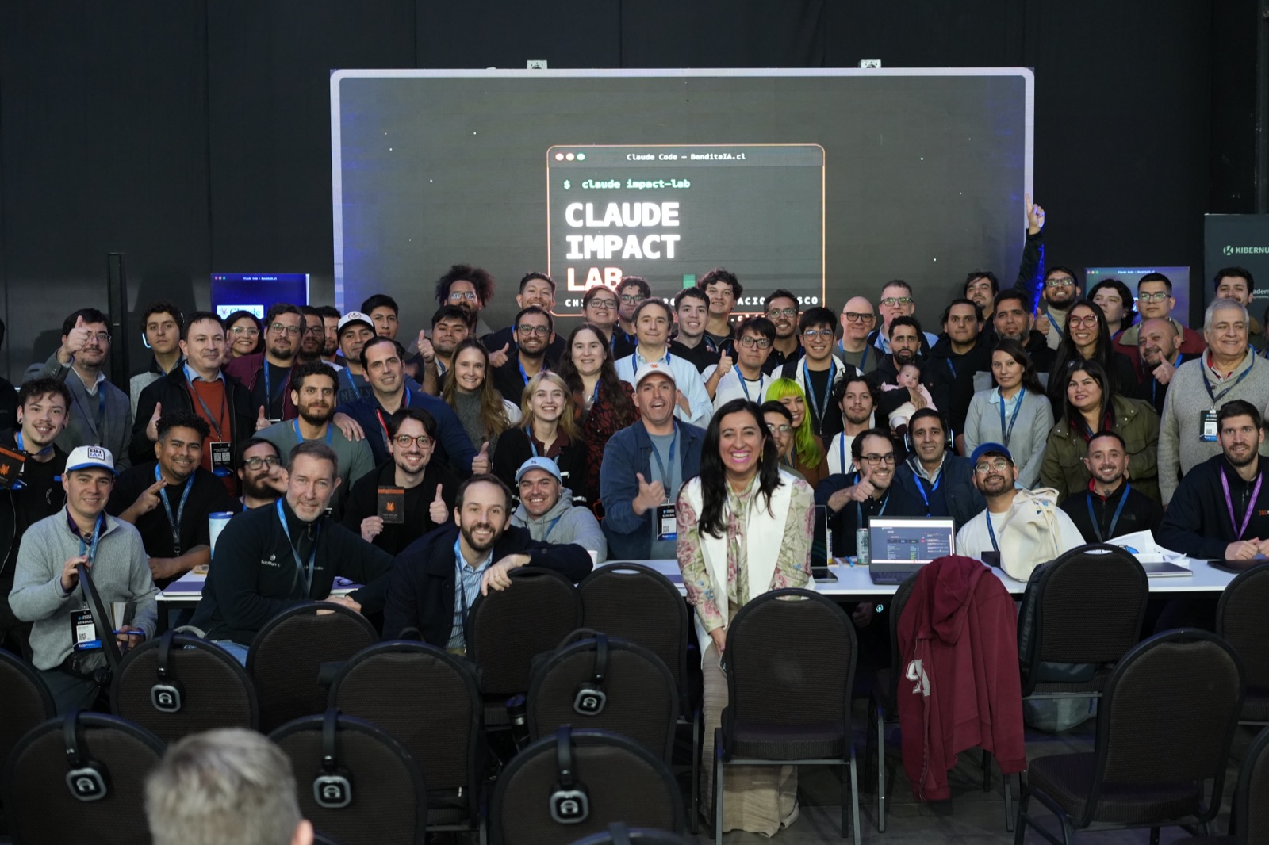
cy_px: 422
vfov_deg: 27.0
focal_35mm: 50
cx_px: 634
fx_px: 1762
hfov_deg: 39.6
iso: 3200
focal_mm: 50
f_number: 3.2
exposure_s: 1/30
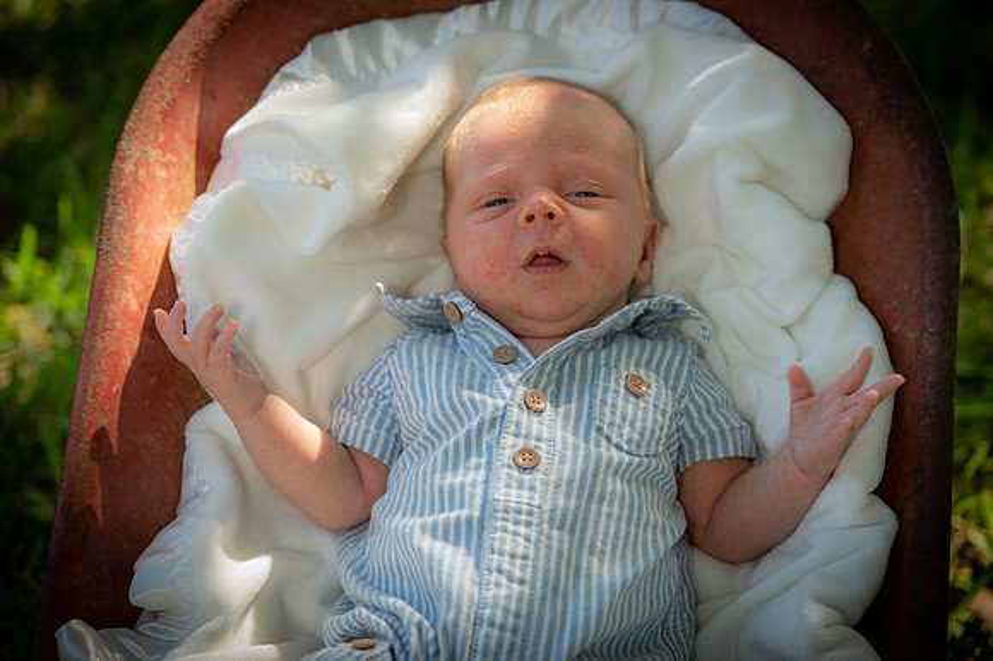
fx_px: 3721
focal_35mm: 135
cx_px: 496
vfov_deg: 10.1
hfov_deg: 15.2
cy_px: 330
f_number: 4.5
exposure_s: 1/160
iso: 160
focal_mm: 135
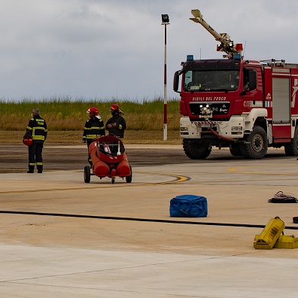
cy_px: 81
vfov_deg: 9.6
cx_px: -111
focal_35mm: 181
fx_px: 1763
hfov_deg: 9.5
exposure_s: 1/320
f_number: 11
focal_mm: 70
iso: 200
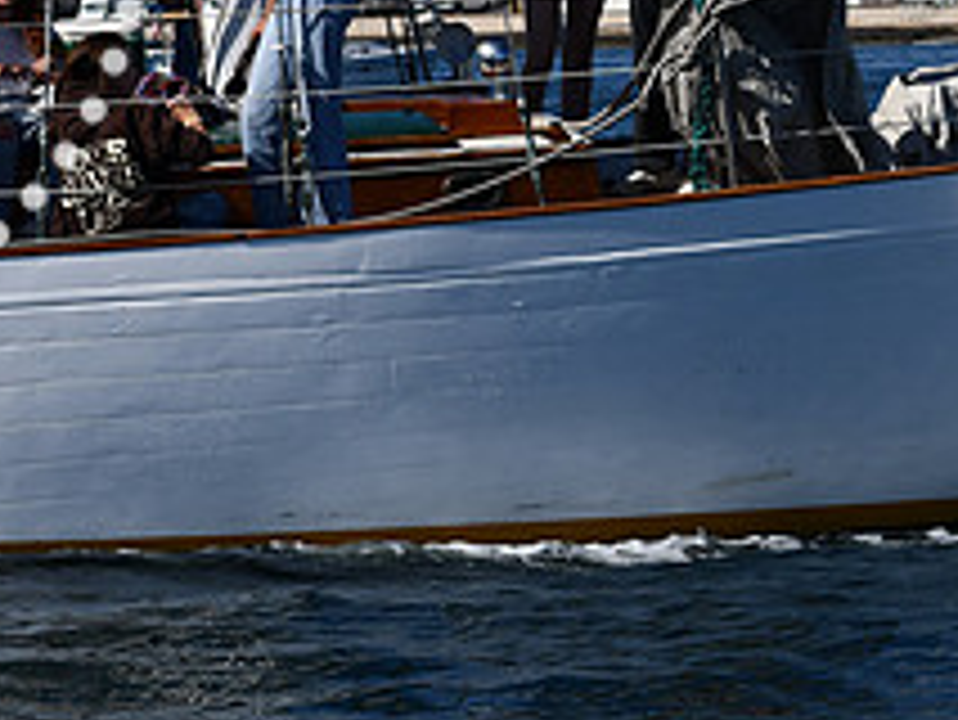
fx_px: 7615
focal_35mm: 275
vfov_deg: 5.4
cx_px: -279
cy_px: -88
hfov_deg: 7.1
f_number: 8
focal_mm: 70
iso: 100
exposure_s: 1/500
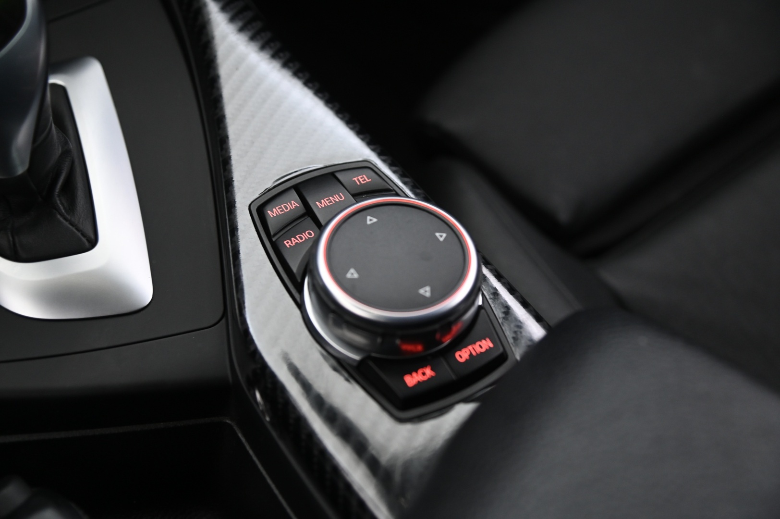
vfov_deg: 28.0
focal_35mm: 48
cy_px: 260
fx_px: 1039
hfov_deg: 41.1
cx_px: 390
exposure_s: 1/13
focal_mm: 48
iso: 2000
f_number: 4
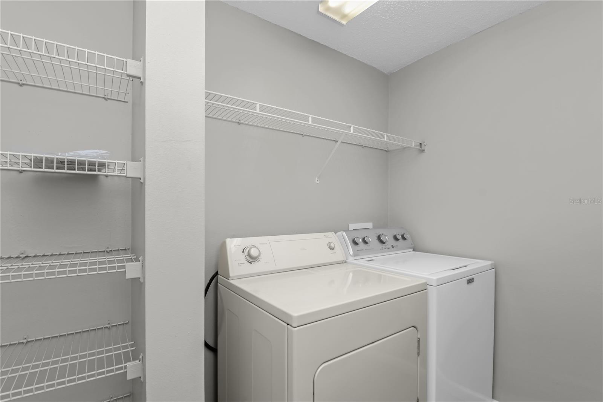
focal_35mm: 15
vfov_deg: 77.3
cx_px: 302
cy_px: 201
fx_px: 251
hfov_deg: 100.4
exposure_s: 1/15
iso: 100
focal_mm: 10
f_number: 7.1
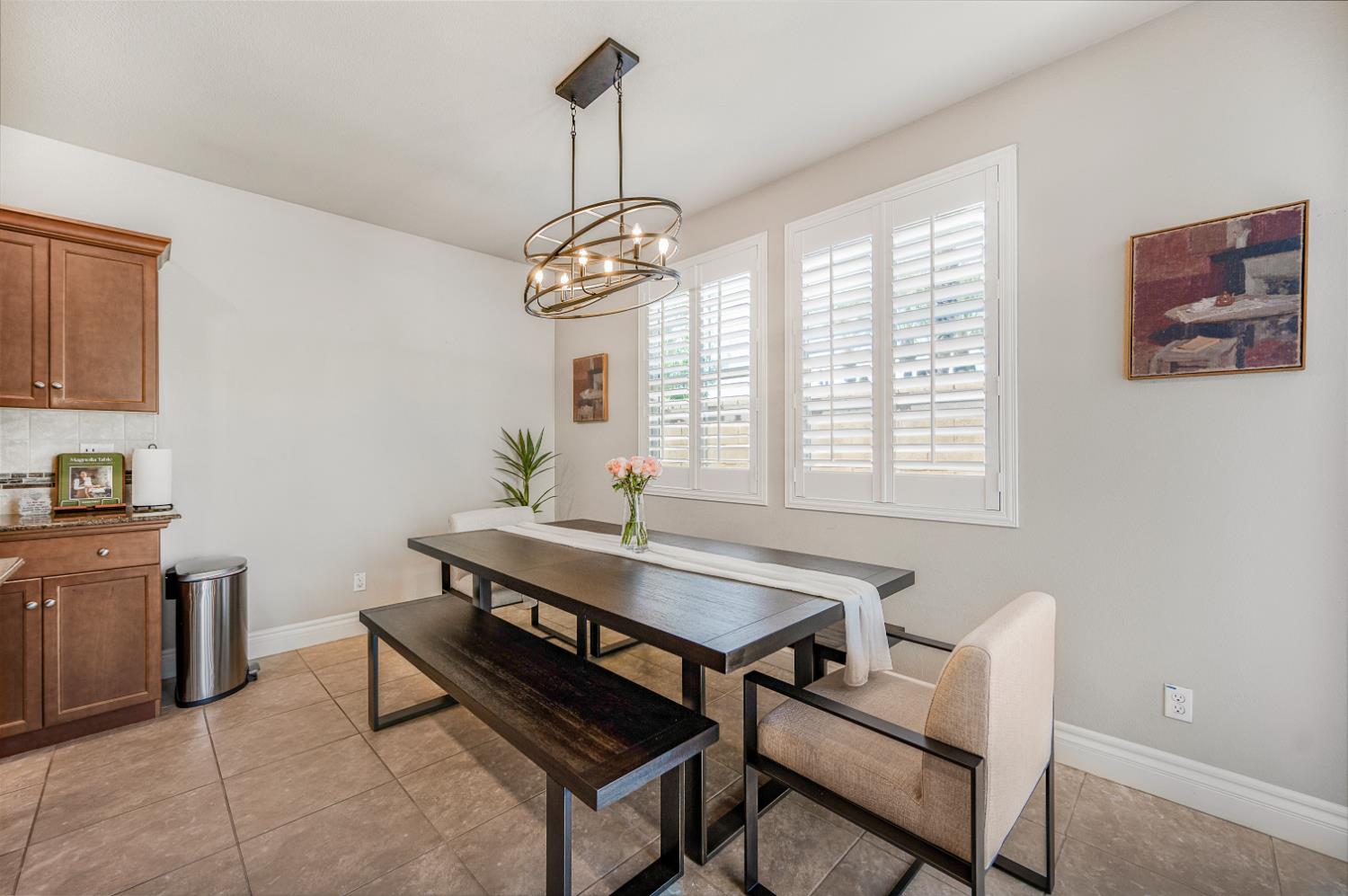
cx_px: 674
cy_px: 448
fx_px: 524
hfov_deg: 104.3
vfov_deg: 81.1
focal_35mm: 14
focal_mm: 14
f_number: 6.3
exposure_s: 1/160
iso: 400
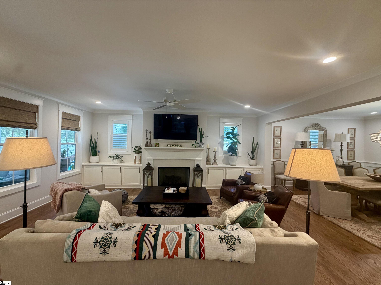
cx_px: 190
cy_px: 142
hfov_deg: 102.1
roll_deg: -0.8
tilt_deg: +0.5
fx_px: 154
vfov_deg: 85.7
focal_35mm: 14
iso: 160
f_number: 2.2
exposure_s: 1/60
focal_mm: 2.22
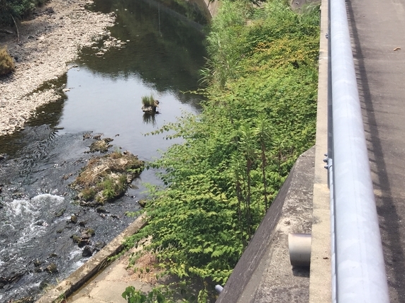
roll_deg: +6.6
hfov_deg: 34.8
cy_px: 33
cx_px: 45
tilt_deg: -9.6
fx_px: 608
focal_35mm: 52
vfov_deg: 27.1
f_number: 2.2
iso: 32
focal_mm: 4.15
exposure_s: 1/824
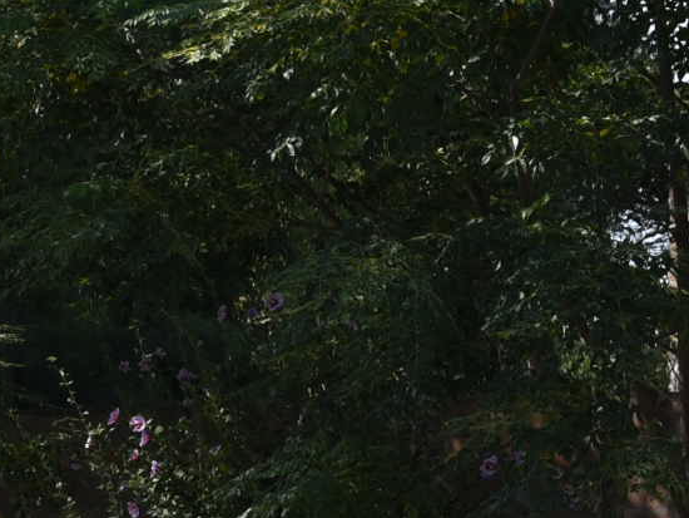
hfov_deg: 9.6
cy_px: 776
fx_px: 3664
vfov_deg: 7.9
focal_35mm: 184
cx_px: -933
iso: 200
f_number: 6.3
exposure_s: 1/500
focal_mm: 35
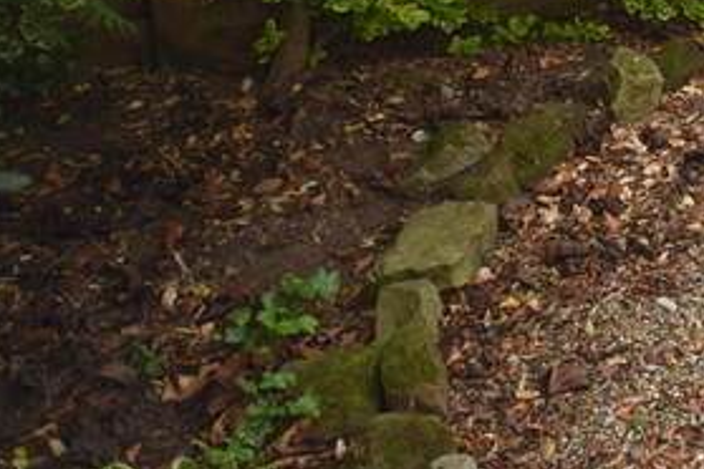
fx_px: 1075
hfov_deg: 25.2
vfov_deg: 22.1
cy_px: -145
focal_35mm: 55
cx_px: 1110
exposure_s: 1/200
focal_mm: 10
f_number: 5
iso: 250
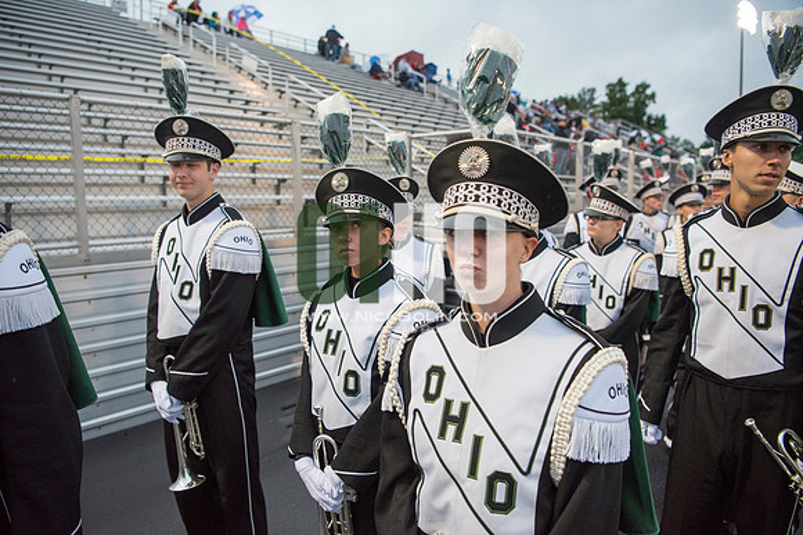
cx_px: 402
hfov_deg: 73.7
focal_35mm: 24
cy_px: 268
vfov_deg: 53.2
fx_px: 535
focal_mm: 24
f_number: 3.2
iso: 2000
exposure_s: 1/800
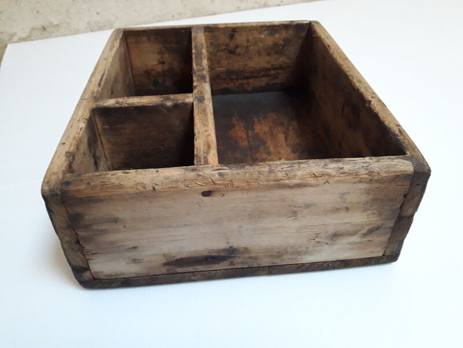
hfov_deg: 63.4
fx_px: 375
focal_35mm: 28
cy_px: 174
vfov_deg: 49.7
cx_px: 232
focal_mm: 3.7
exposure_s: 1/17
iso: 320
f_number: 1.9
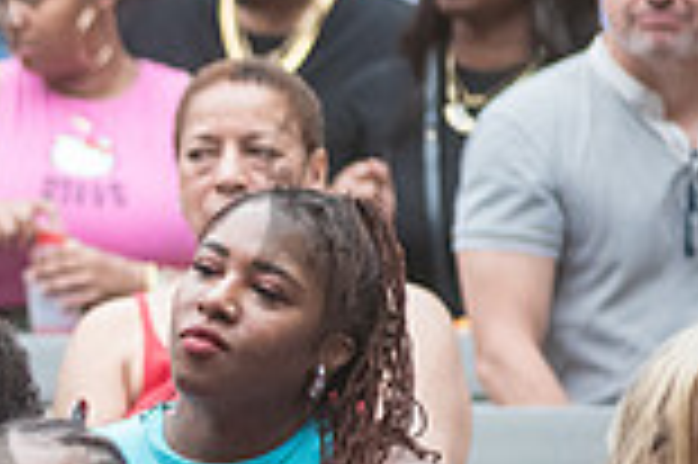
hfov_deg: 3.5
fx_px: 11234
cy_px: 191
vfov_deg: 2.4
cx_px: -590
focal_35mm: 580
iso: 3200
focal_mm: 155
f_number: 4
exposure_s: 1/500
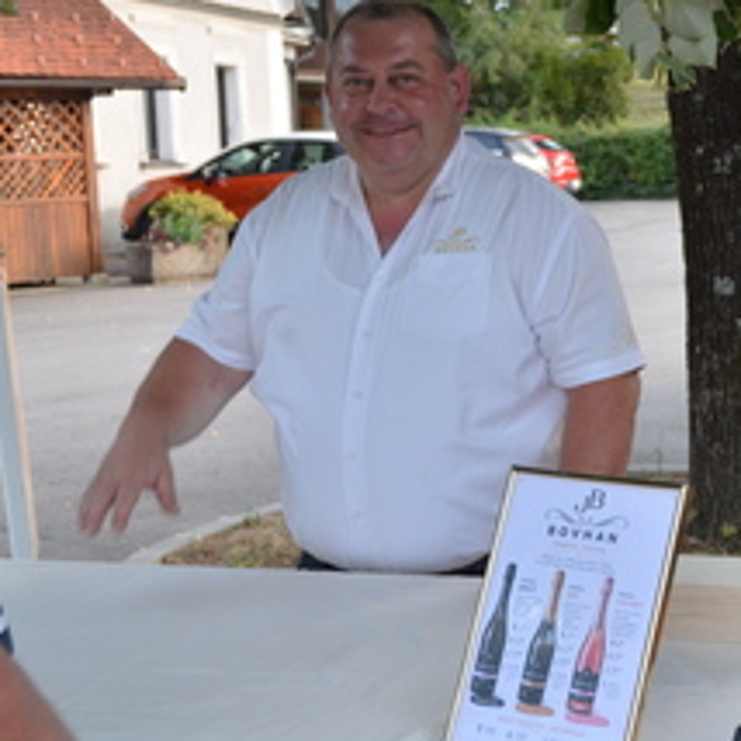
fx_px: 1816
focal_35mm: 75
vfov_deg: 23.1
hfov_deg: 22.4
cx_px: 699
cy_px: 377
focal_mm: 28
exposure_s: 1/100
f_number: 5
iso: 400
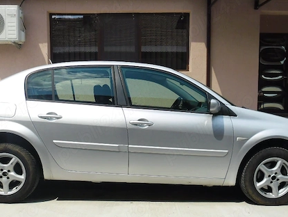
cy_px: 131
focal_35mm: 39
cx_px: 130
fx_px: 325
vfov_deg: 36.7
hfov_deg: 47.8
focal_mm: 4.9
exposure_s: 1/250
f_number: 9
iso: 80
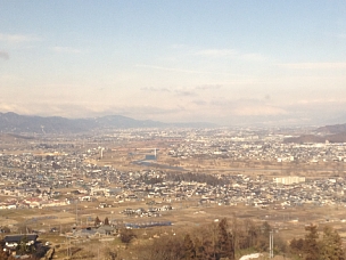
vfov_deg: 21.3
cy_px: 149
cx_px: 234
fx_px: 690
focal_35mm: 69
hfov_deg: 28.0
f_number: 2.4
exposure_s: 1/1200
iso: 64
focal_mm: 4.28
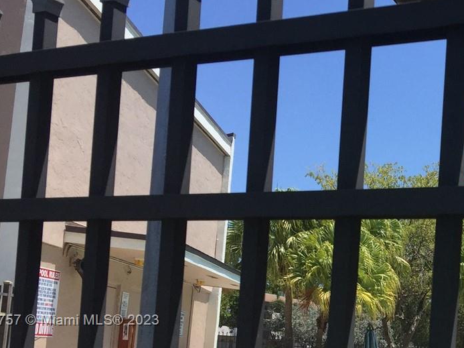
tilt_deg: +4.8
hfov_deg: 27.1
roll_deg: -4.8
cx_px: 481
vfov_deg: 21.4
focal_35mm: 67
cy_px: 321
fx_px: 898
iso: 32
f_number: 2.2
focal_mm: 4.15
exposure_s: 1/2825
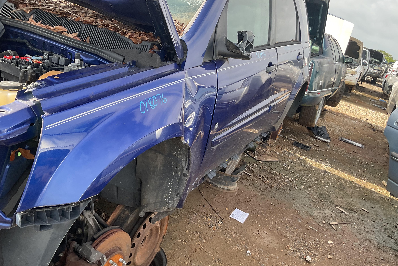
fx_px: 376
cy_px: 113
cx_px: 179
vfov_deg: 38.8
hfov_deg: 55.7
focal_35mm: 34
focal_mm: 3
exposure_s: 1/256
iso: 16
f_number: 1.8
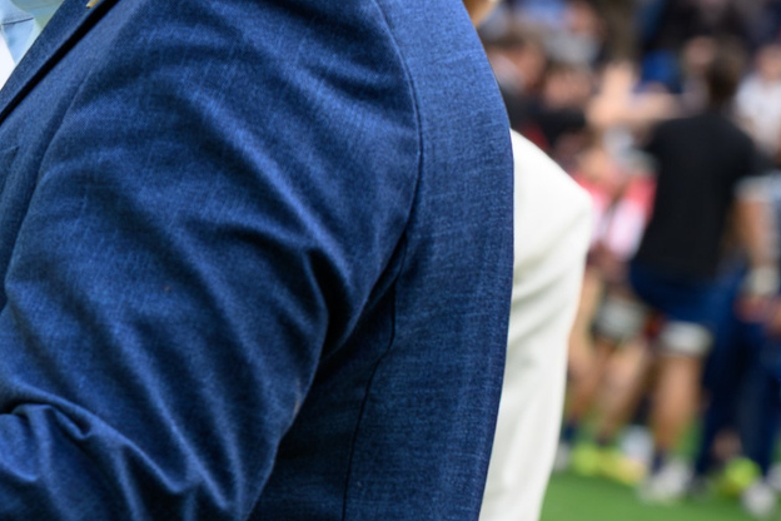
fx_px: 10695
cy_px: 109
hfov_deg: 4.2
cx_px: -172
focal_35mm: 493
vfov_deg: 2.8
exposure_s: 1/125
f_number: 5.6
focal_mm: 105
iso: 100
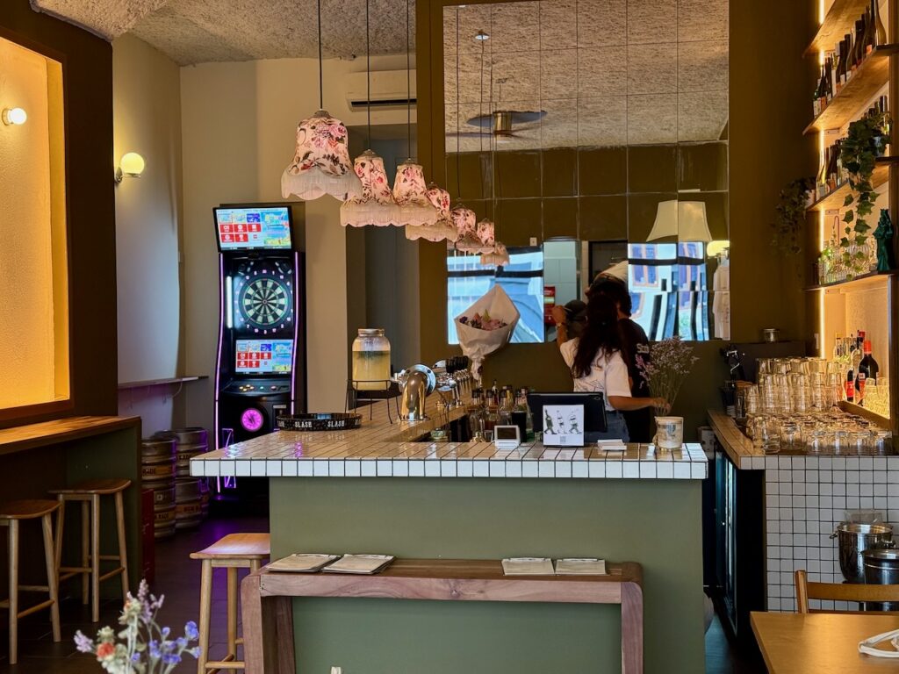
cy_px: 337
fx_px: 1247
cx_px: 450
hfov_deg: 39.7
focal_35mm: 48
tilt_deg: +0.1
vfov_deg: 30.3
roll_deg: +0.5
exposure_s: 1/59
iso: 160
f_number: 1.78
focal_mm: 6.76
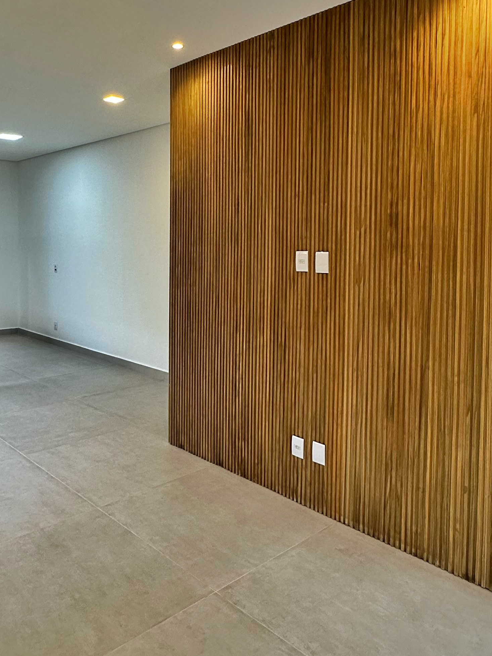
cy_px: 267
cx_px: 191
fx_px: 549
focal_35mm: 29
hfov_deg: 47.9
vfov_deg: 61.2
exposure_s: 1/120
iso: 200
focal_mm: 2.22
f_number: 2.2
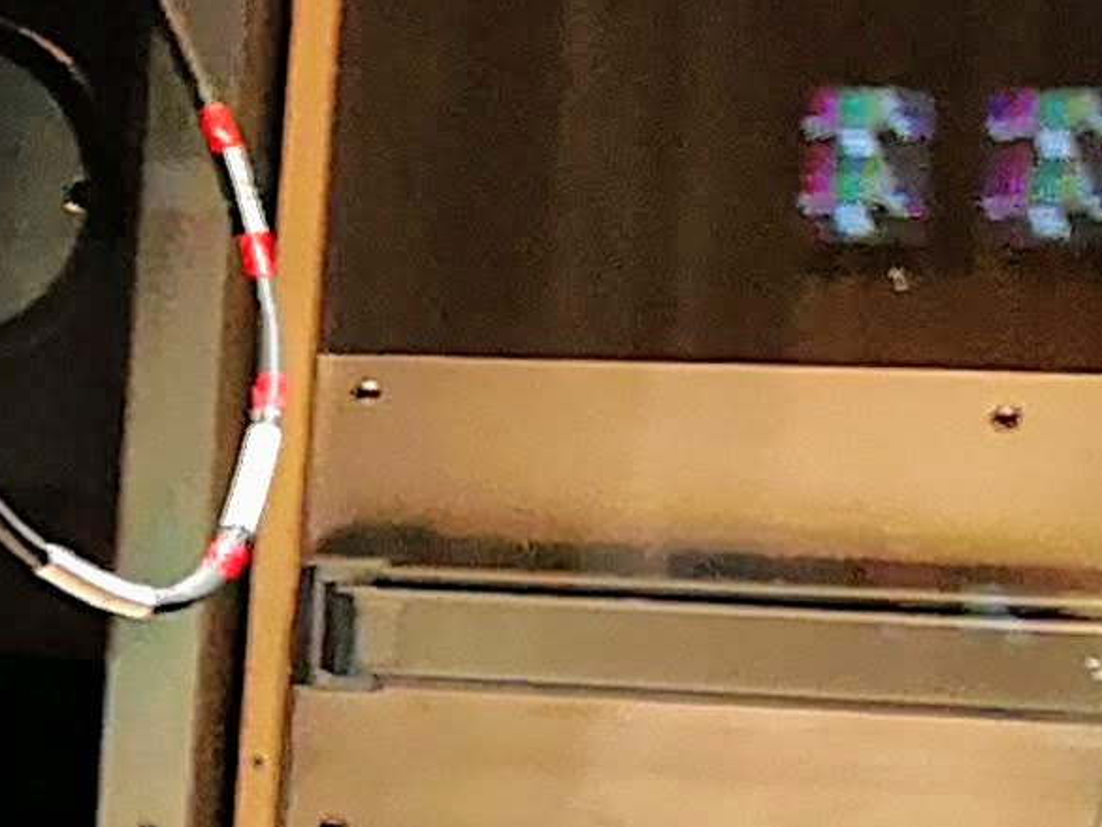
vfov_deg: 8.0
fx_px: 5827
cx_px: -2487
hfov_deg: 8.5
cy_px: 1051
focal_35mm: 183
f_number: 1.8
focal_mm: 3.95
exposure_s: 1/60
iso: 500
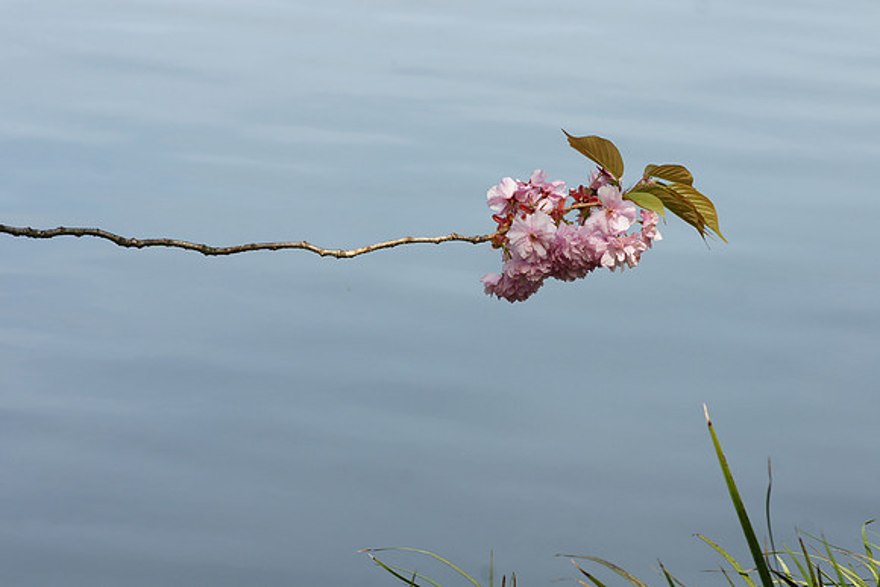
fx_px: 3667
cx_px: 440
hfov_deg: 13.7
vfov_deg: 9.2
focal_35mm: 150
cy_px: 294
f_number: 8
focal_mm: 100
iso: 250
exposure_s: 1/125
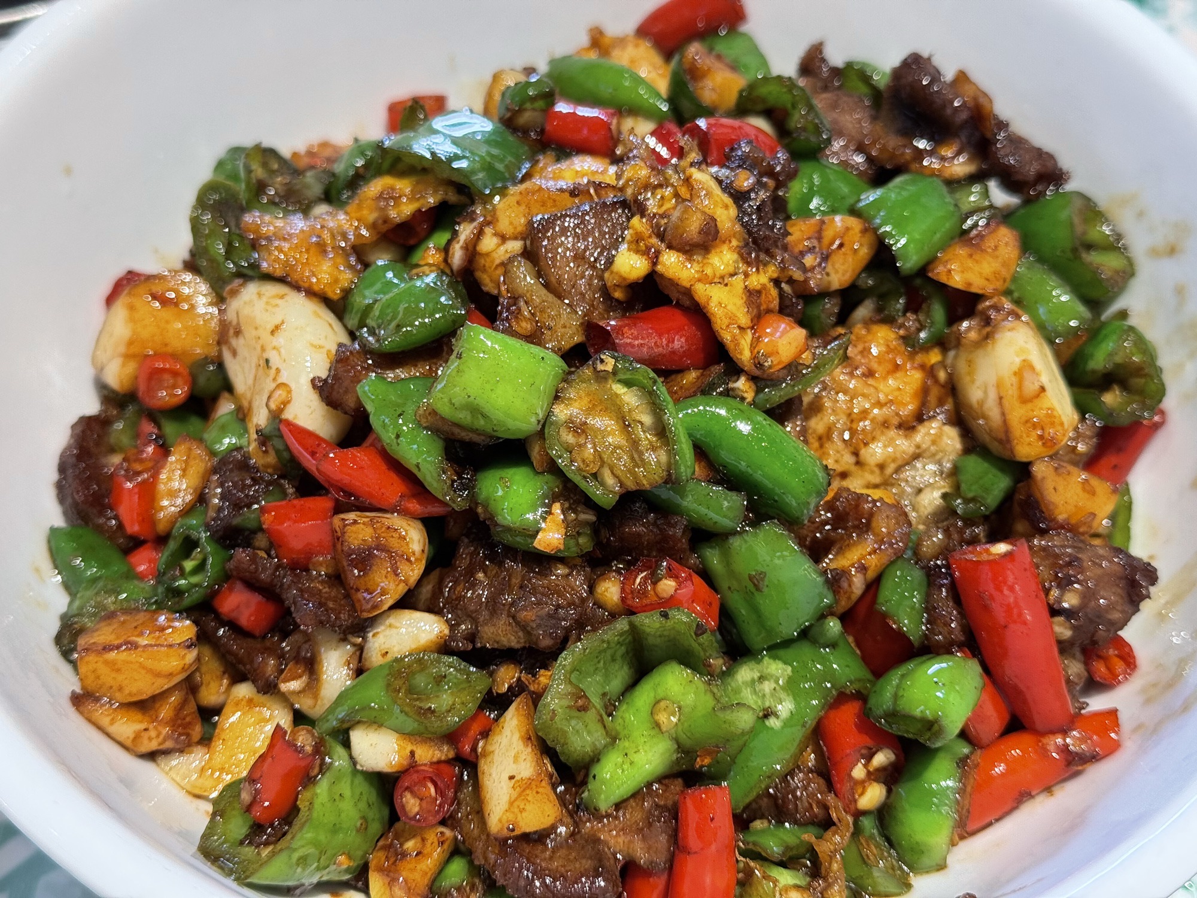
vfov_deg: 30.3
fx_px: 1660
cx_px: 598
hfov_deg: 39.7
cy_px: 449
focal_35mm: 48
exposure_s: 1/60
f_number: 1.78
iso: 160
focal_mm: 6.76
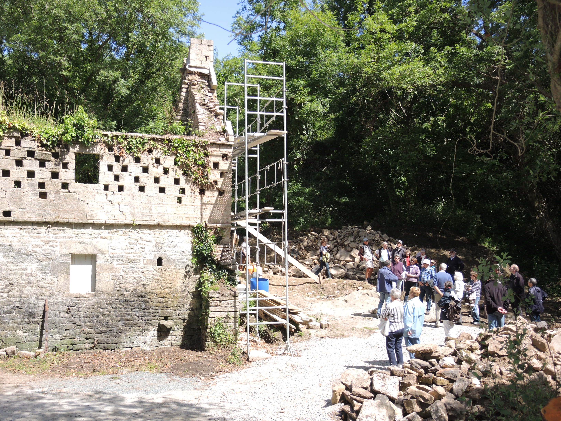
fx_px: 616
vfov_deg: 37.7
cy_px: 210
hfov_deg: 49.0
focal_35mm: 38
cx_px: 280
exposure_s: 1/2000
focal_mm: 8.2
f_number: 2.2
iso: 200
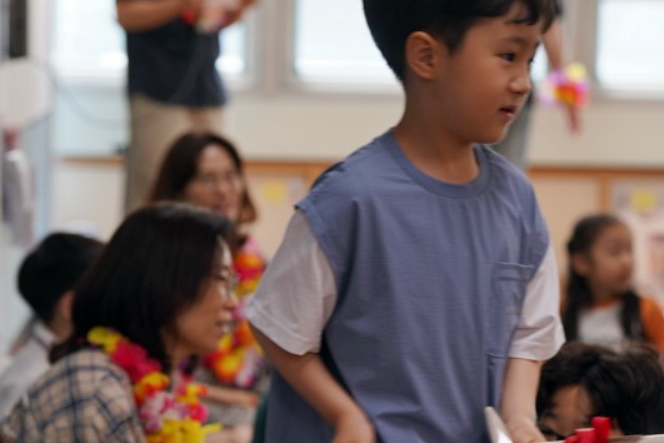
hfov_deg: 14.2
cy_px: 267
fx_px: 2656
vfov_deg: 9.5
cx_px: 410
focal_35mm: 144
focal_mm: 85
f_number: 4
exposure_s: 1/100
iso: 400
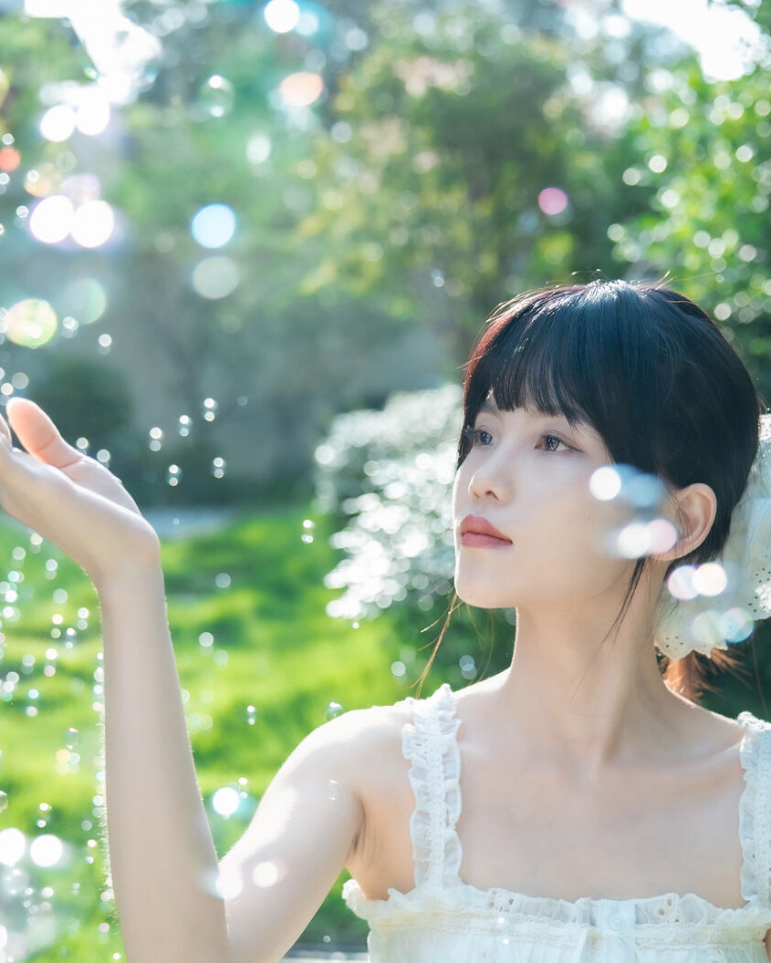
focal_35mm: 64
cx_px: 366
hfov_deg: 23.8
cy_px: 680
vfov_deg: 29.3
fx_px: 1825
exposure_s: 1/320
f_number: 2.8
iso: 200
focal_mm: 40
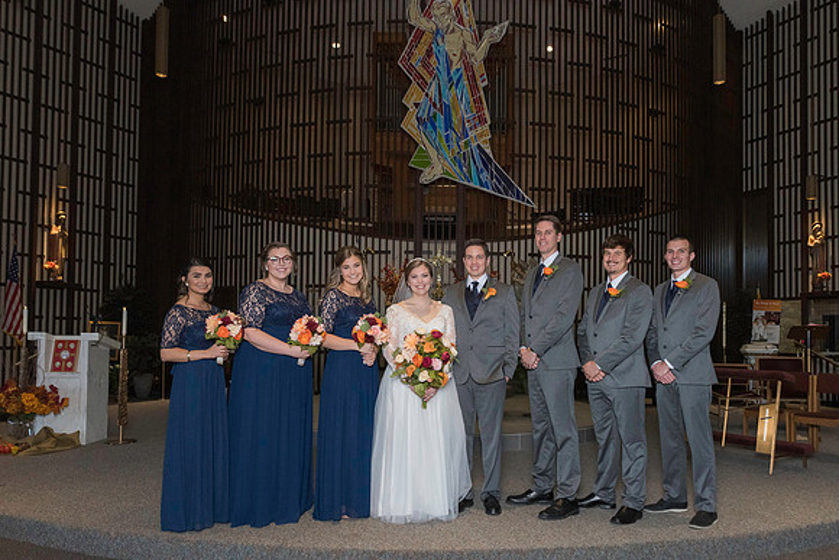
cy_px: 322
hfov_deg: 64.3
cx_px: 456
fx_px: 666
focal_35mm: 29
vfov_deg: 45.4
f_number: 6.3
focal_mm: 24
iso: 1250
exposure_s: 1/160
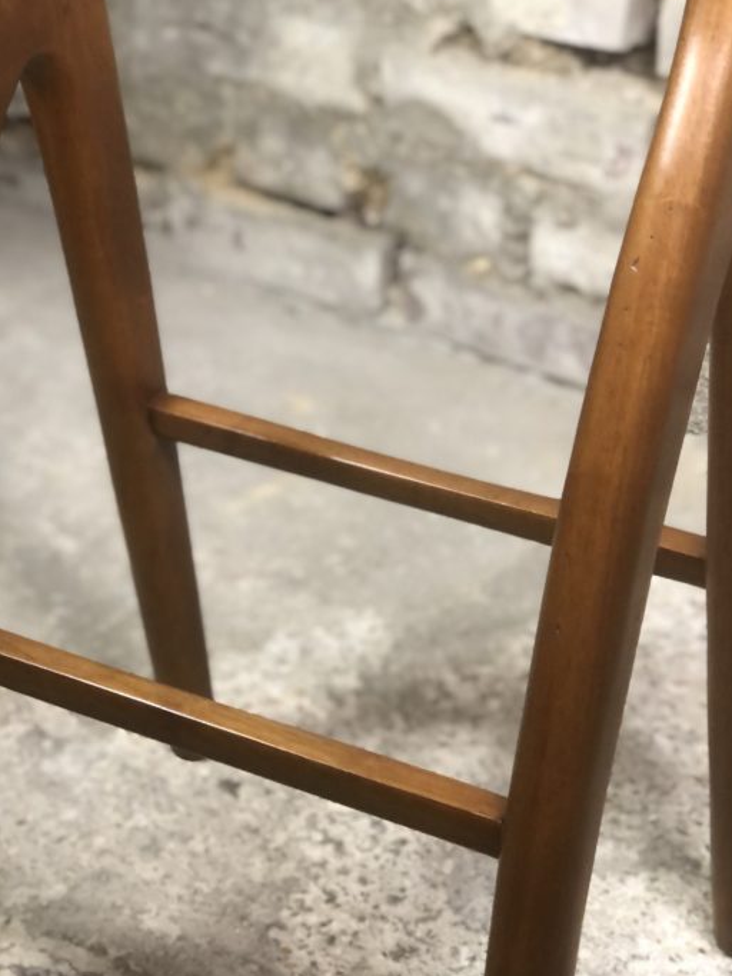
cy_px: 549
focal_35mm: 78
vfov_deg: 25.0
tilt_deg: -31.1
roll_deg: +0.8
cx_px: 342
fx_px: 2200
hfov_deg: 18.9
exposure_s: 1/25
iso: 125
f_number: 2.4
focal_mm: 6
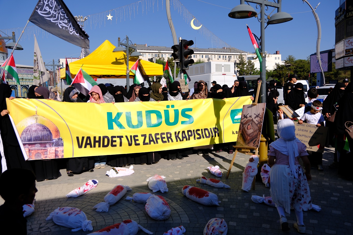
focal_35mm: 29
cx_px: 176
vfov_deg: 44.9
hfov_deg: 63.7
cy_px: 118
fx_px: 284
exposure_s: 1/1250
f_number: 4
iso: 125
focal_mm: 19.2
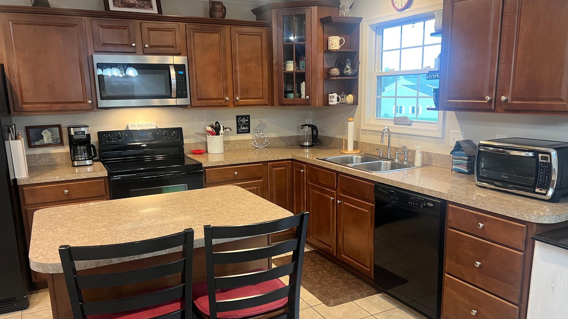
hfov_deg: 66.1
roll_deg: +0.9
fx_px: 437
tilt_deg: -13.2
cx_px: 289
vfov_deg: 40.1
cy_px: 180
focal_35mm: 29
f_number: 1.5
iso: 200
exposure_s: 1/60
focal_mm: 5.7
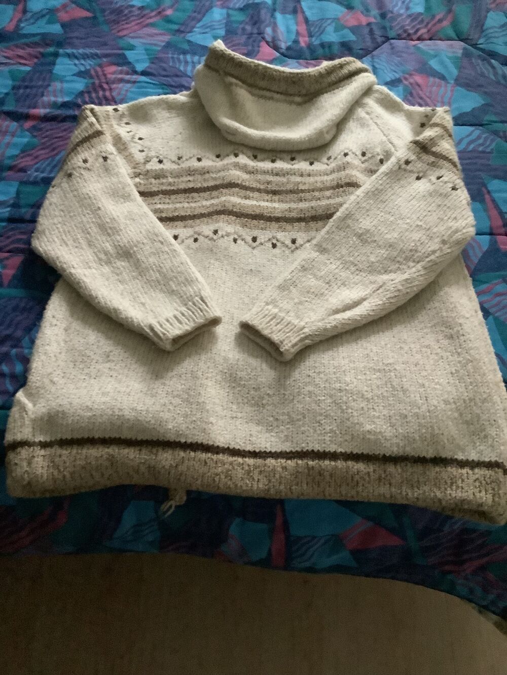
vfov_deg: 58.3
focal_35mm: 31
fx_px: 605
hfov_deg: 45.4
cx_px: 254
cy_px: 338
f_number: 2.4
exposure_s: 1/20
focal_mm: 3.3
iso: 640
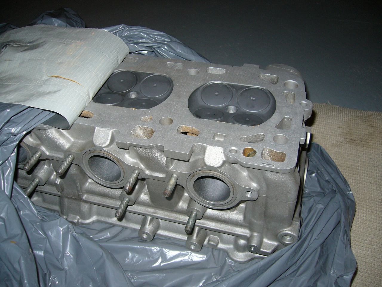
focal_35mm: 35
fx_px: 386
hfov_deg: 52.6
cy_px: 144
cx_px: 191
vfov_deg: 40.7
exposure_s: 1/60
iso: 100
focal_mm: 5.8
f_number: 2.8
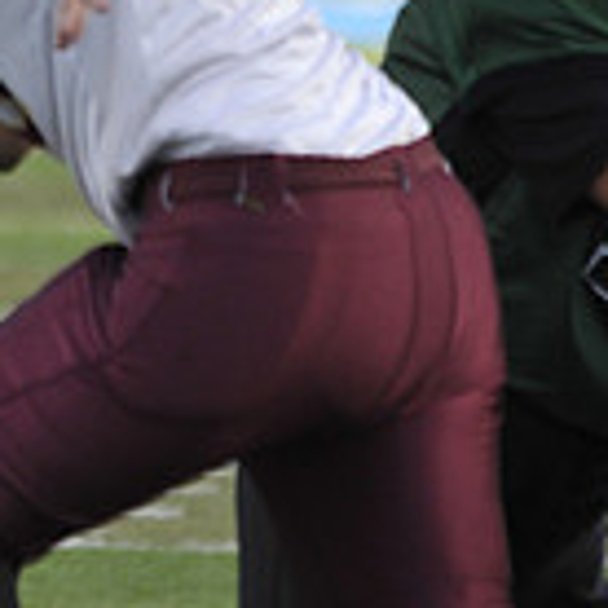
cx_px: -568
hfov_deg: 1.0
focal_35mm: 1780
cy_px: 13
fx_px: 35371
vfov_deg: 1.0
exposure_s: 1/1000
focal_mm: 500
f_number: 6.3
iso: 1100
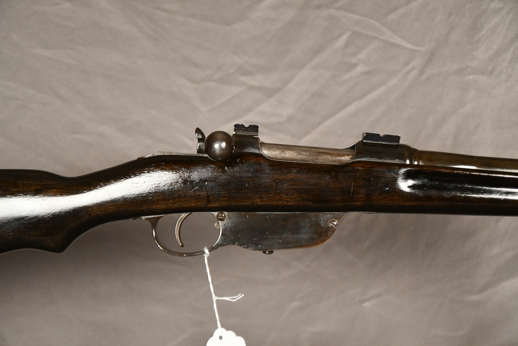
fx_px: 1252
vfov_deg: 15.7
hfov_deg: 23.4
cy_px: 173
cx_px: 259
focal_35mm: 87
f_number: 5
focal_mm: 58
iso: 3200
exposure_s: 1/125
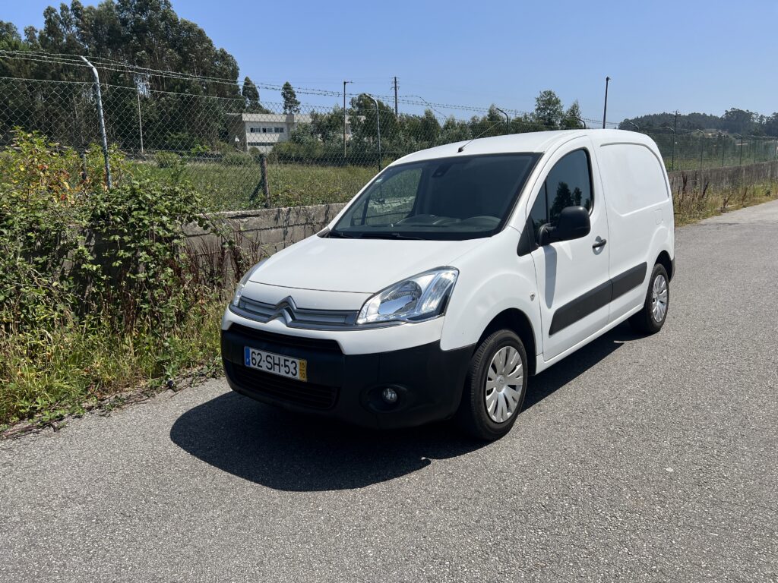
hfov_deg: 67.3
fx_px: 584
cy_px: 292
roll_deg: +2.2
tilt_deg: -10.2
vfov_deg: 53.1
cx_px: 389
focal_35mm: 26
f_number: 1.5
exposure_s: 1/6211
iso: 50
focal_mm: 5.7
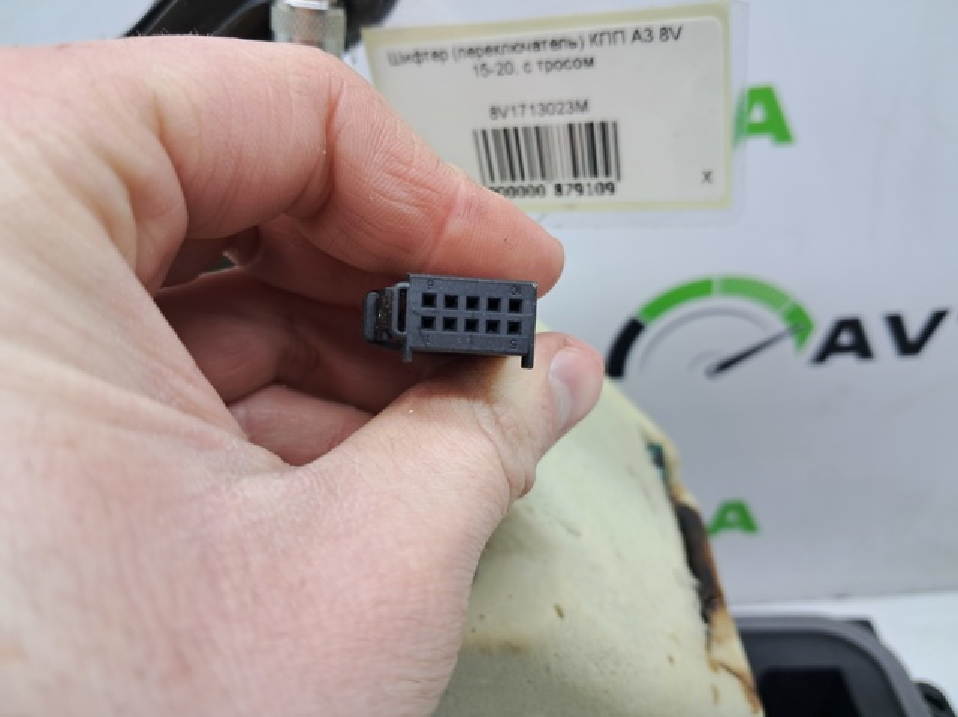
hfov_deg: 65.4
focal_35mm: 27
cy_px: 358
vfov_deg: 51.3
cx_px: 479
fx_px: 747
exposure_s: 1/50
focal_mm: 4
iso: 50
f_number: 1.8
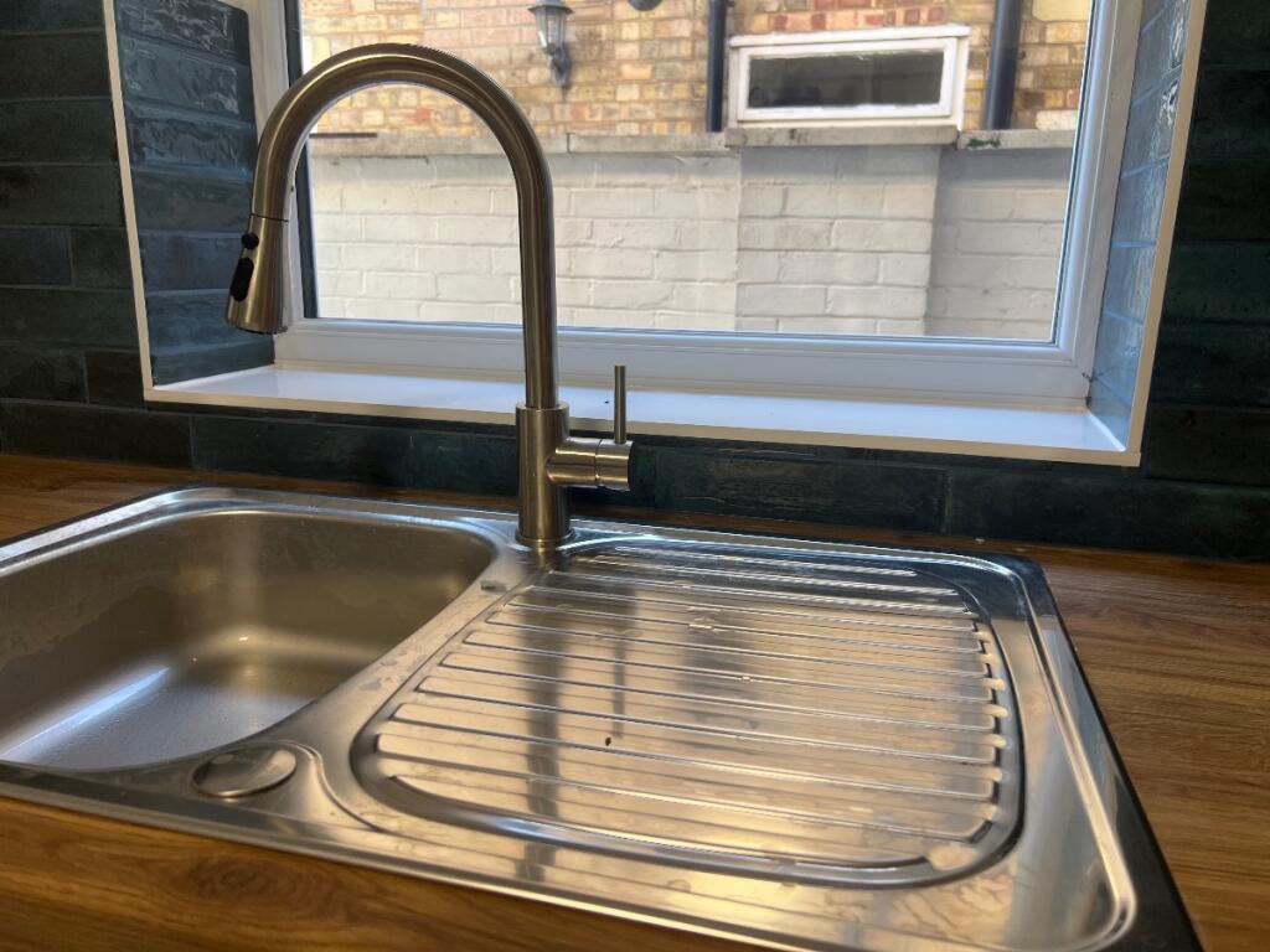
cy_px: 476
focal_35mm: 26
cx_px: 635
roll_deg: -1.1
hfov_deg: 67.3
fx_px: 954
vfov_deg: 53.1
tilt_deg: -13.9
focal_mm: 5.7
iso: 40
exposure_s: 1/100
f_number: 1.5
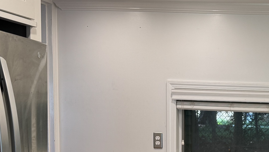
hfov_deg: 26.2
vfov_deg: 15.9
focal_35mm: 74
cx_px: 302
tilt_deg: -5.8
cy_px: 167
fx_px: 528
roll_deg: -2.3
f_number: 1.78
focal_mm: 6.76
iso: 80
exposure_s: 1/120
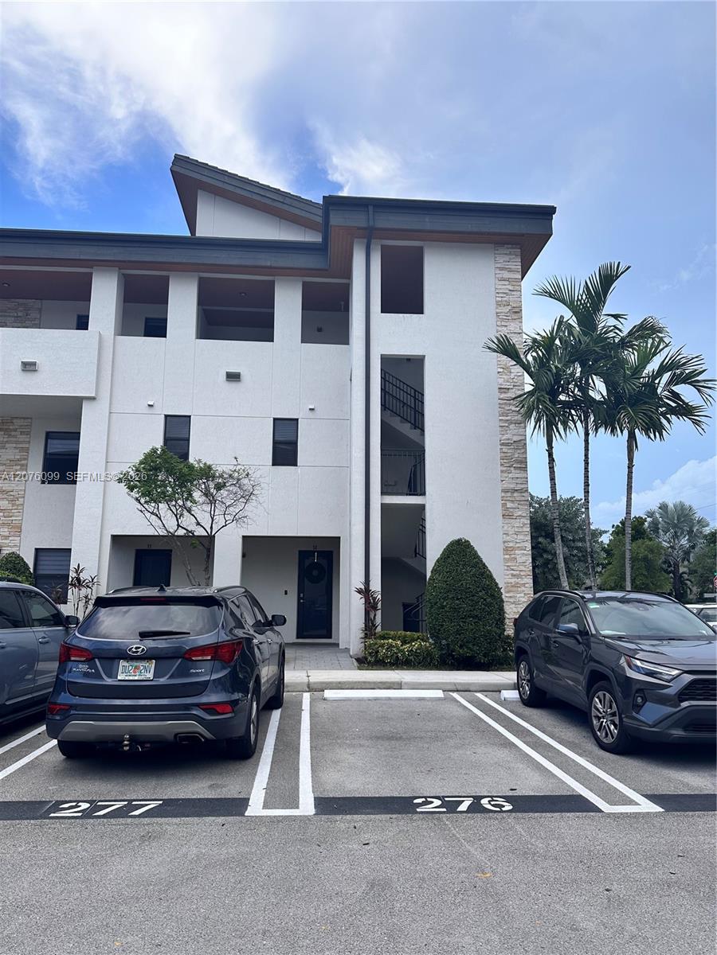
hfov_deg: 56.8
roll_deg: -0.3
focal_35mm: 24
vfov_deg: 71.6
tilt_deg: +9.8
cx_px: 358
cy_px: 478
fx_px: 663
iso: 80
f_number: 1.78
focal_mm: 6.86
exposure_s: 1/1212
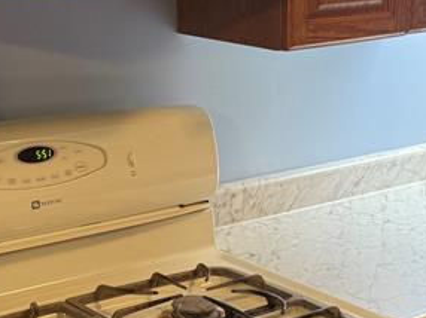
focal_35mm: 86
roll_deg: -0.5
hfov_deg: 22.7
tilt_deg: -19.7
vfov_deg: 16.9
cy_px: 297
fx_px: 1057
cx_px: 268
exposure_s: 1/60
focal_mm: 6.76
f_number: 1.78
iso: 160
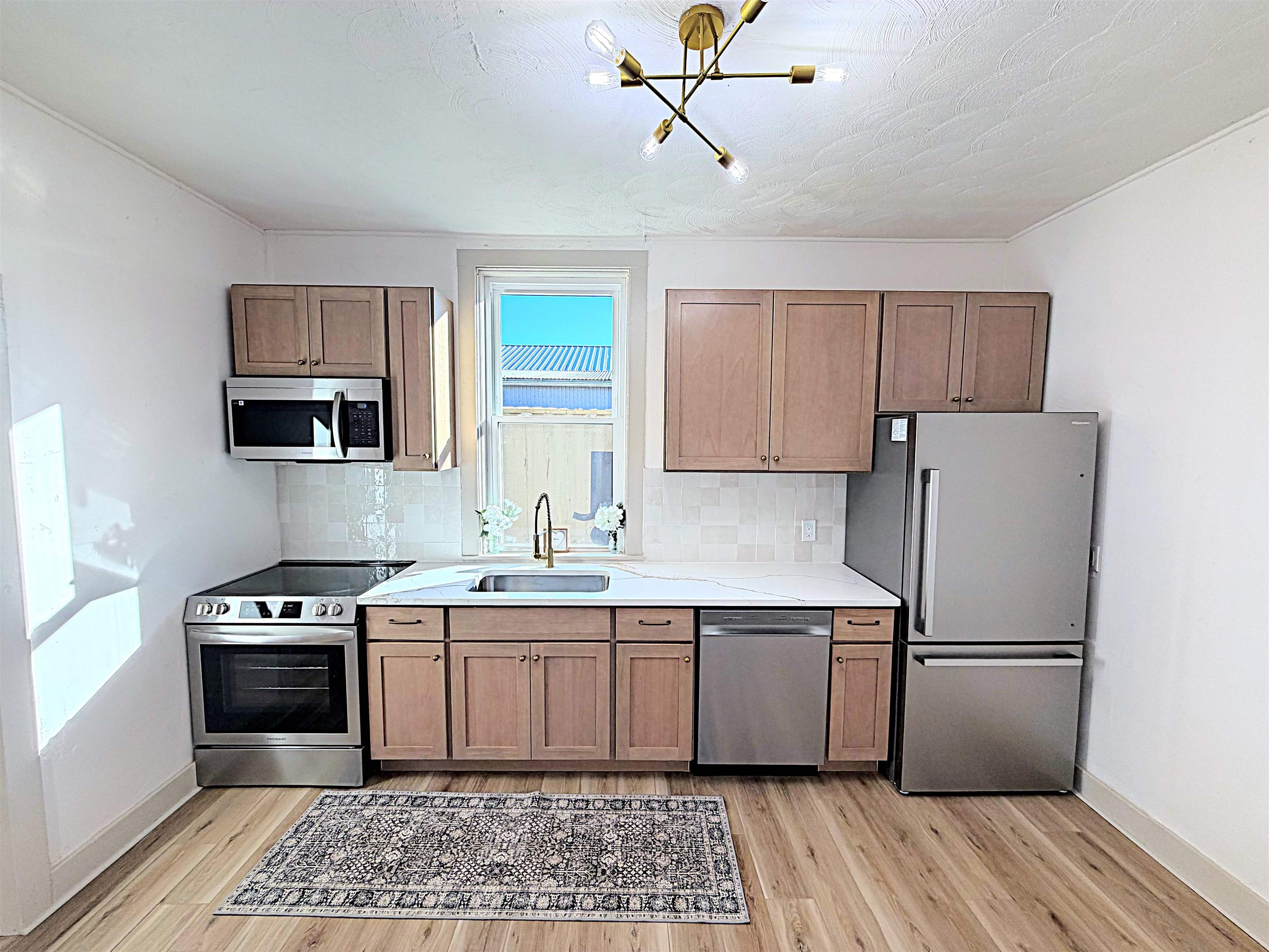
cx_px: 634
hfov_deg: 102.1
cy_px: 476
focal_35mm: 14
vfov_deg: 85.7
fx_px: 513
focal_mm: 2.22
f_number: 2.2
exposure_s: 1/120
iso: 64
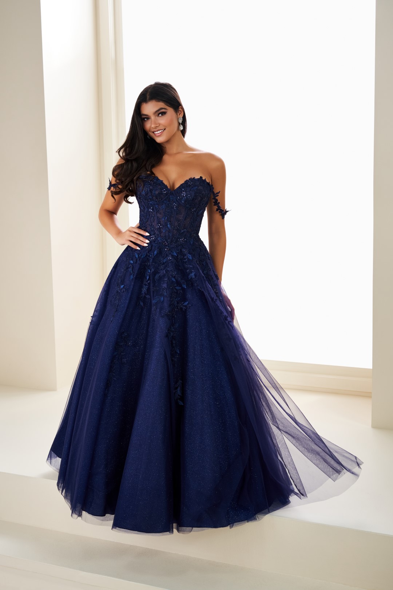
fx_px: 868
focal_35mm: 53
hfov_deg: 25.5
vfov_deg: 37.5
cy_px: 295
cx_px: 196
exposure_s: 1/160
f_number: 5
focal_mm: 35
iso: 200
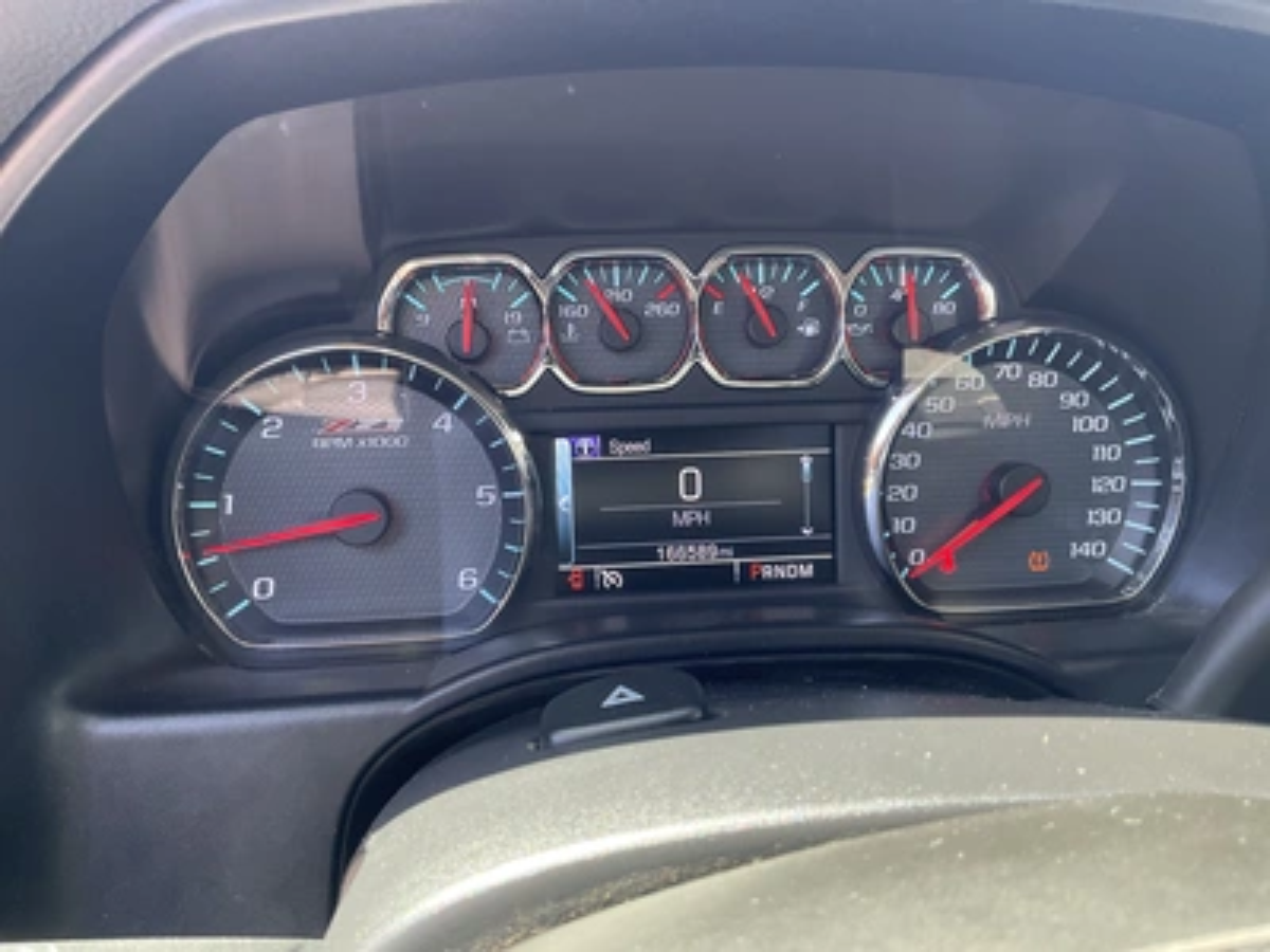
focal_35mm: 29
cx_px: 635
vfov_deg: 48.2
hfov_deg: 61.7
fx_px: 1064
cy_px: 476
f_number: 1.8
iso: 64
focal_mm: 3
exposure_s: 1/116
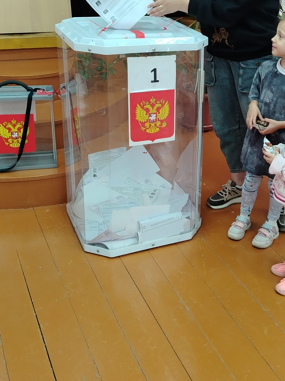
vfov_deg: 38.6
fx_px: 538
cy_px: 139
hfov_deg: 29.0
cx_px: 227
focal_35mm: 49
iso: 709
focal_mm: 5.25
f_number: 1.75
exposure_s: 1/33.3
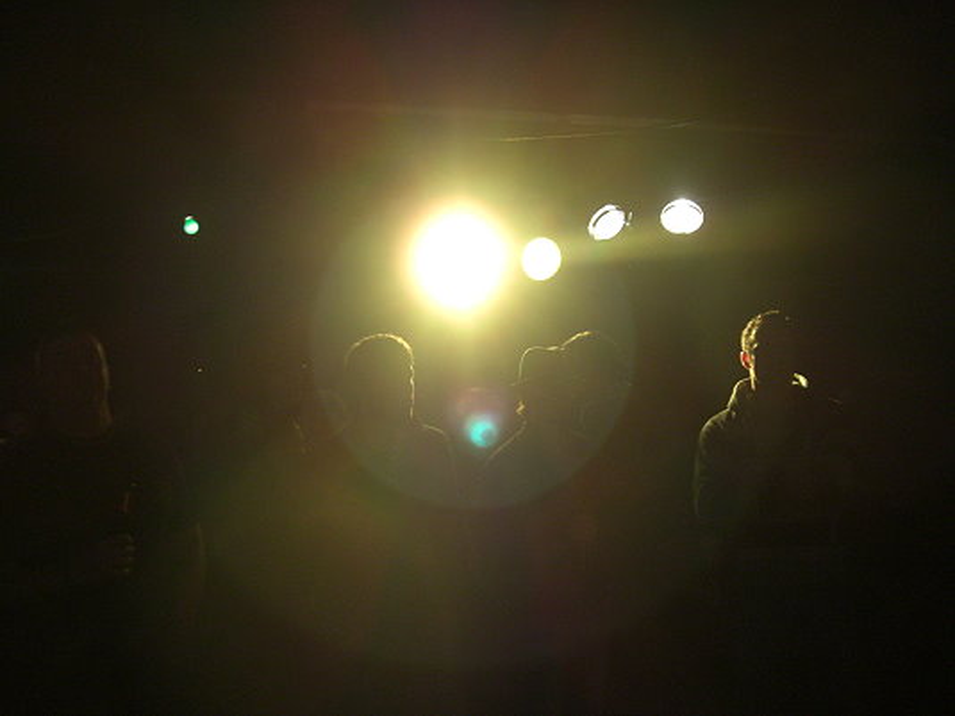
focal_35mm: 38
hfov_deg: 49.0
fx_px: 1048
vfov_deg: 37.7
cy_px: 358
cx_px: 478
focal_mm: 7.9
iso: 400
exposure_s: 1/60
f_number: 2.8
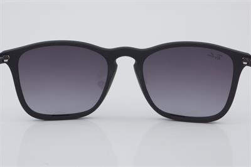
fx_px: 575
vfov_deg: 16.5
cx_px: 126
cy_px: 84
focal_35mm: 82
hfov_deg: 24.6
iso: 100
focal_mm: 55
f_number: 32
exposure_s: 1/4
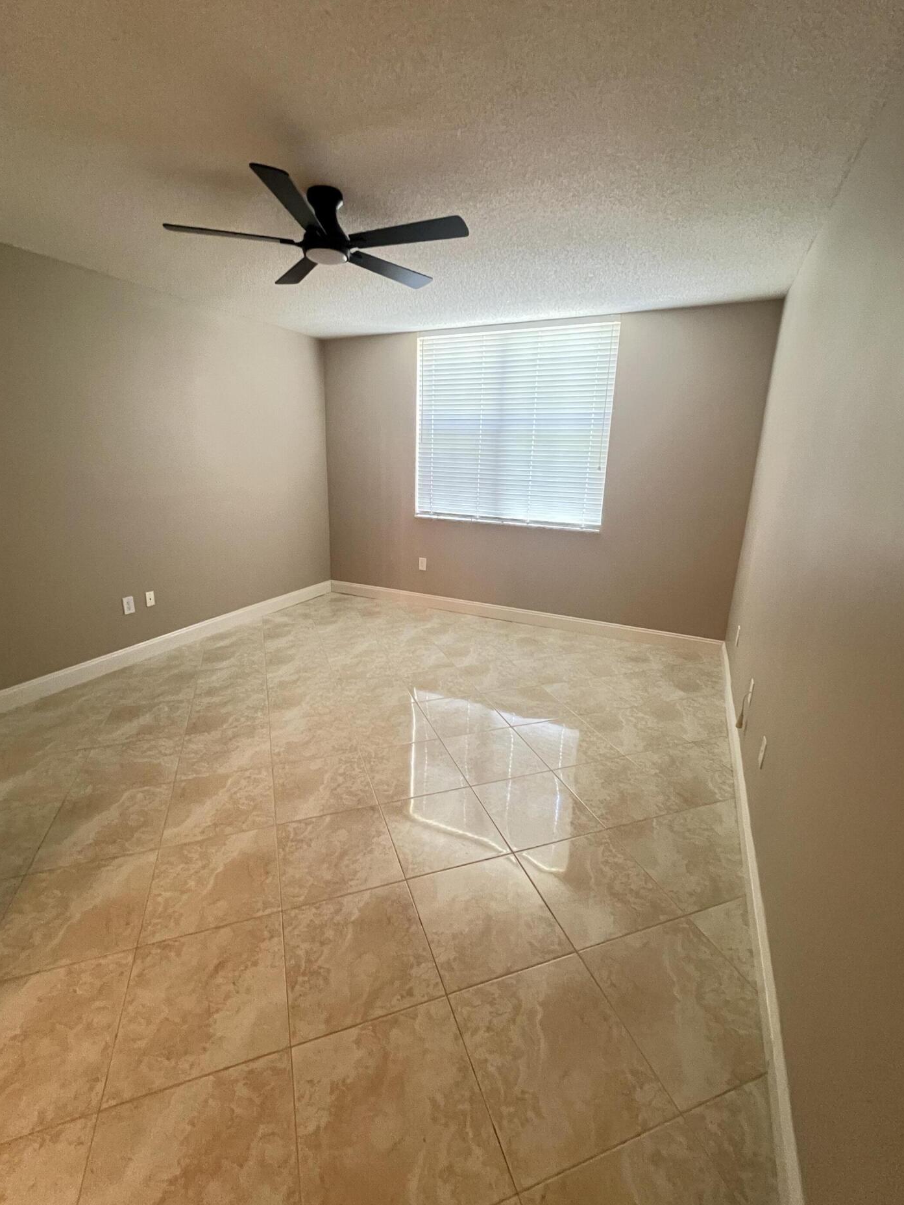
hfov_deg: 85.6
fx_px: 487
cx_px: 432
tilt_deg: -14.1
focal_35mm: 14
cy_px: 587
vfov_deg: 102.0
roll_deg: -0.5
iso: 800
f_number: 1.8
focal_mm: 1.57
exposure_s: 1/60
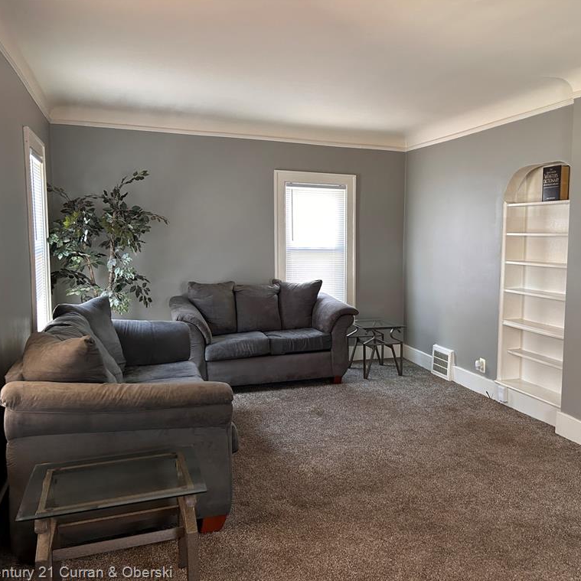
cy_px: 289
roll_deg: -1.0
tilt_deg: -5.5
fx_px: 589
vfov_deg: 52.5
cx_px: 372
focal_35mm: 31
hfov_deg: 51.8
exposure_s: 1/60
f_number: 1.5
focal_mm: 5.7
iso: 250
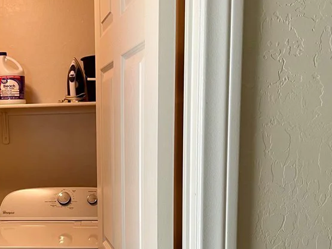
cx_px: 62
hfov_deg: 38.1
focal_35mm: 48
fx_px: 460
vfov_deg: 29.7
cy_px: 190
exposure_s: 1/60
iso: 125
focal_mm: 4.2
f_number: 1.6
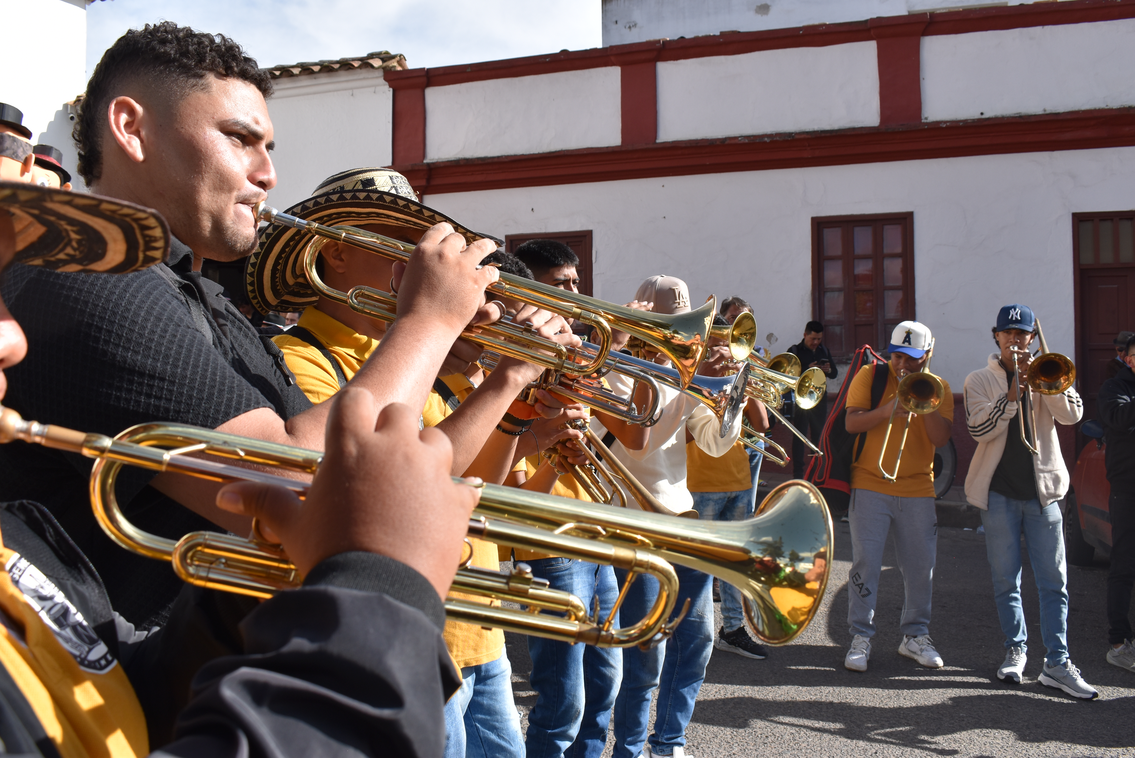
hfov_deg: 55.1
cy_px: 379
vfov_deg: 38.4
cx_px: 568
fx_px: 1088
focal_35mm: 34
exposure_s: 1/400
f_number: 8
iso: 200
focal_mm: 23
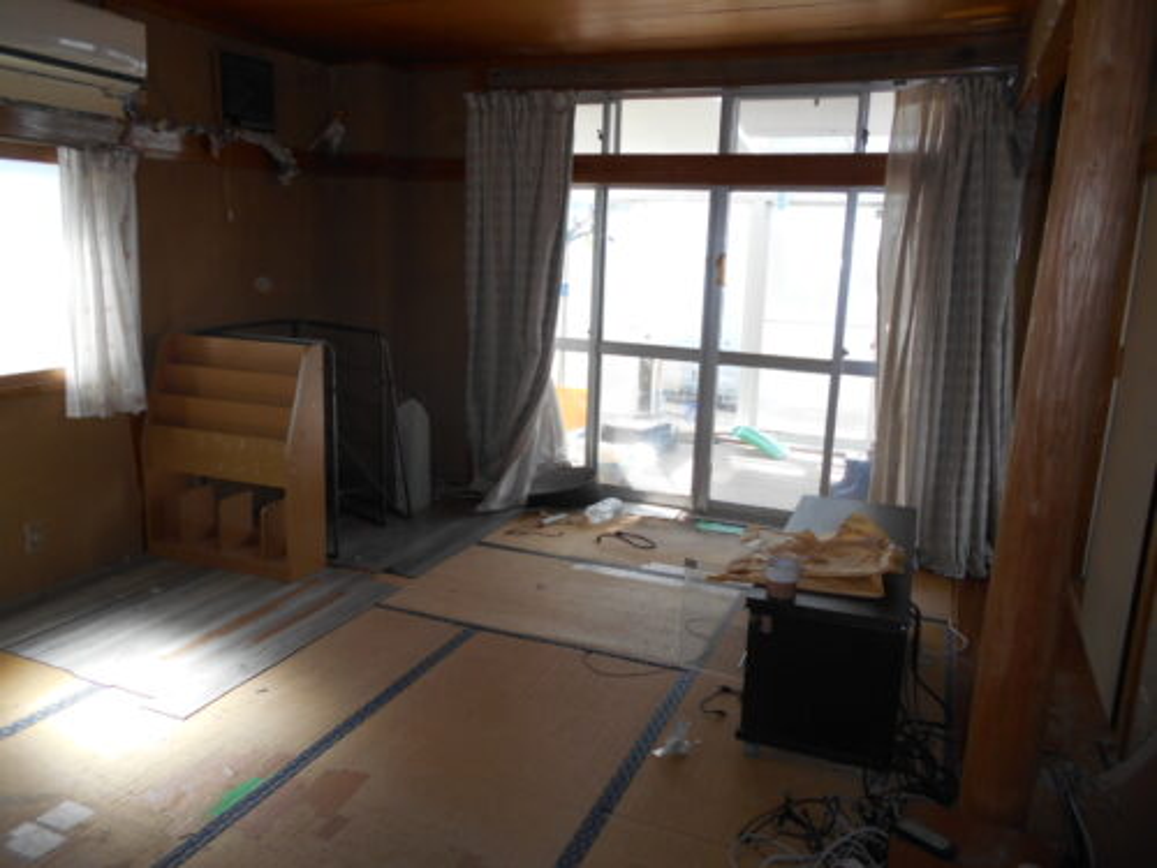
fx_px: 869
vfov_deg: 53.1
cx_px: 578
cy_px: 434
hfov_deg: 67.3
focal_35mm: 26
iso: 80
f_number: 3.2
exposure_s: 1/100
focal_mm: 4.6
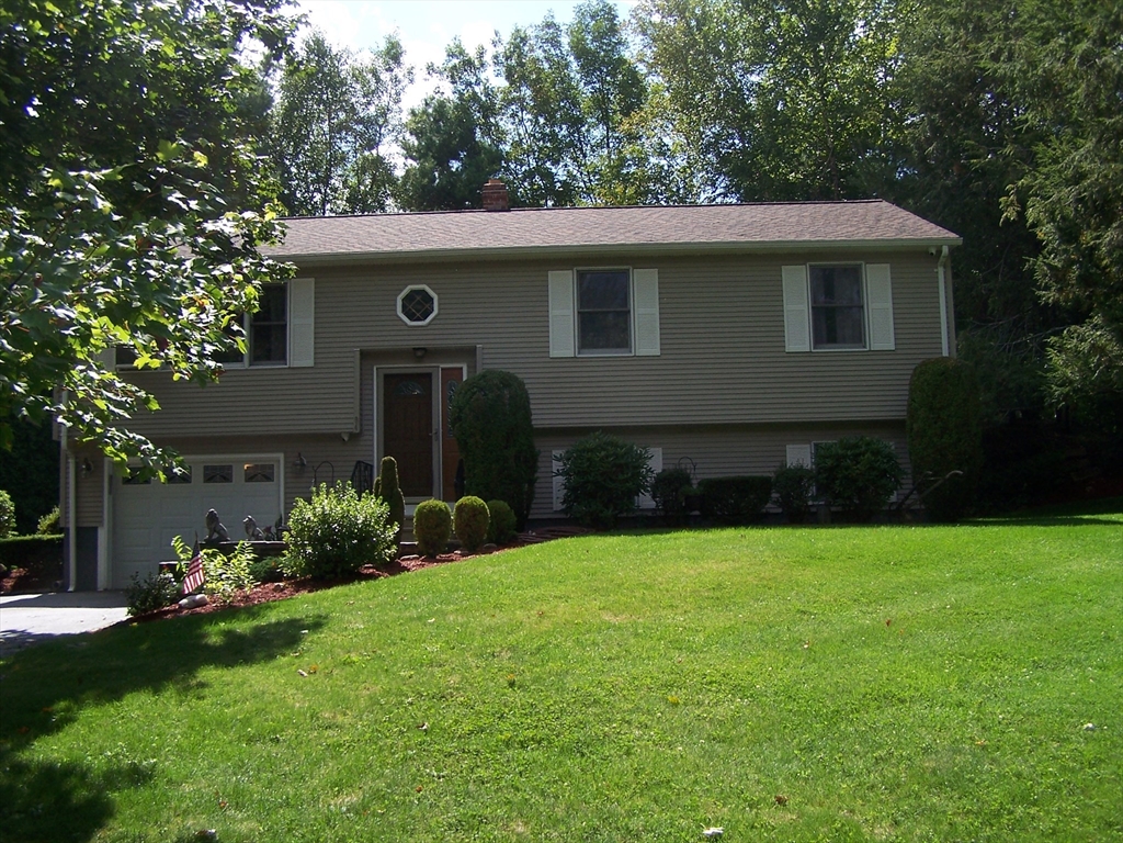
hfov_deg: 49.0
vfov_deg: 37.7
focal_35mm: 38
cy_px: 422
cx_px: 562
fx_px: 1233
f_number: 2.8
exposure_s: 1/1000
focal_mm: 6.3
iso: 80
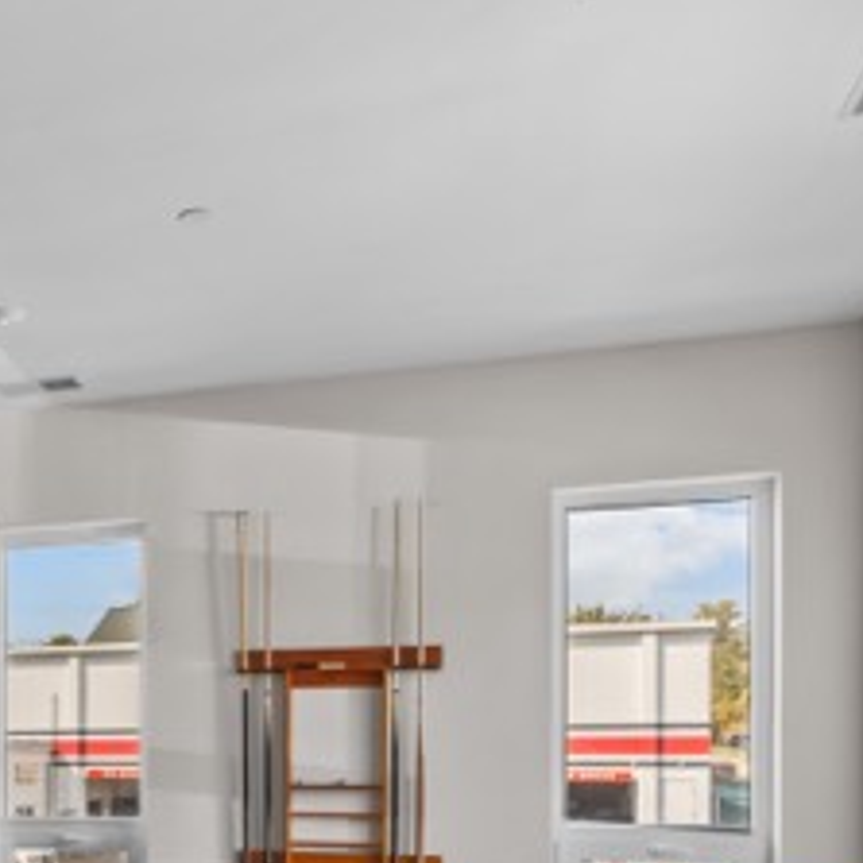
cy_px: 786
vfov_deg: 35.9
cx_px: 8
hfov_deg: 34.9
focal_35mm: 44
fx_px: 1241
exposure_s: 1/3
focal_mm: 16
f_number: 8
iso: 400
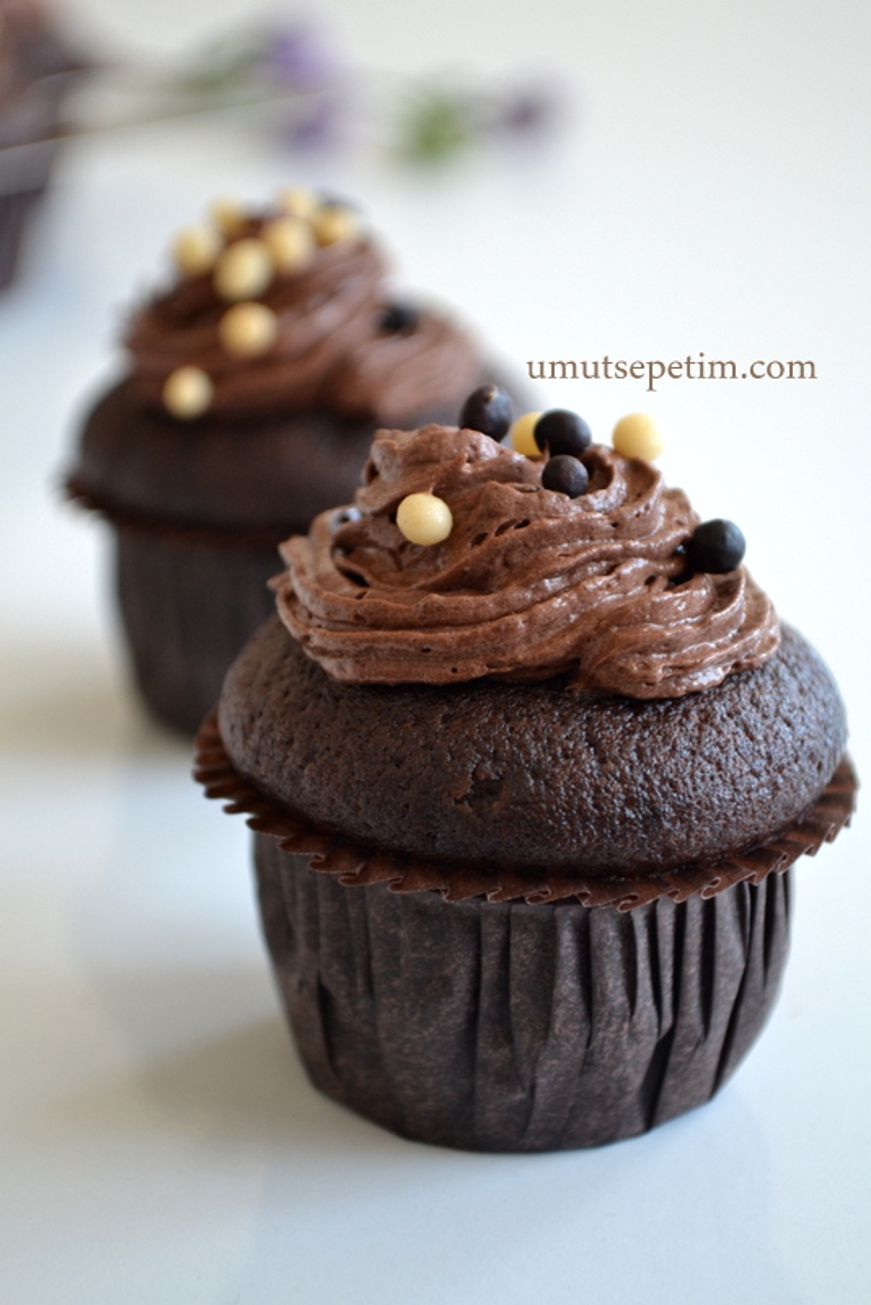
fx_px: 2991
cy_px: 652
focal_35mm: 82
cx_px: 436
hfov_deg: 16.6
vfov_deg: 24.6
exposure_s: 1/30
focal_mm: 55
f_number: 5.6
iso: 400
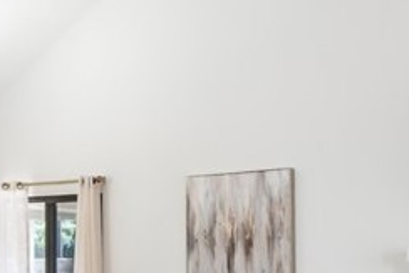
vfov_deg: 19.1
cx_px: 409
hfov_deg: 27.5
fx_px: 785
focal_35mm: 69
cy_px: 282
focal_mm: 16.5
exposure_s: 1/160
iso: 320
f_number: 7.1
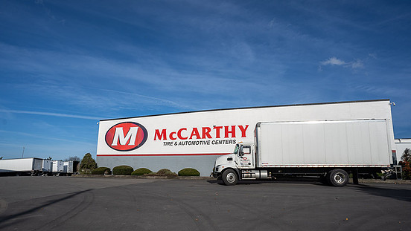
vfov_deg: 51.2
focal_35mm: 22
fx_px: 240
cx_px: 198
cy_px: 138
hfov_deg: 81.1
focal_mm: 20
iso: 125
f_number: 7.1
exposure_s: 1/1250
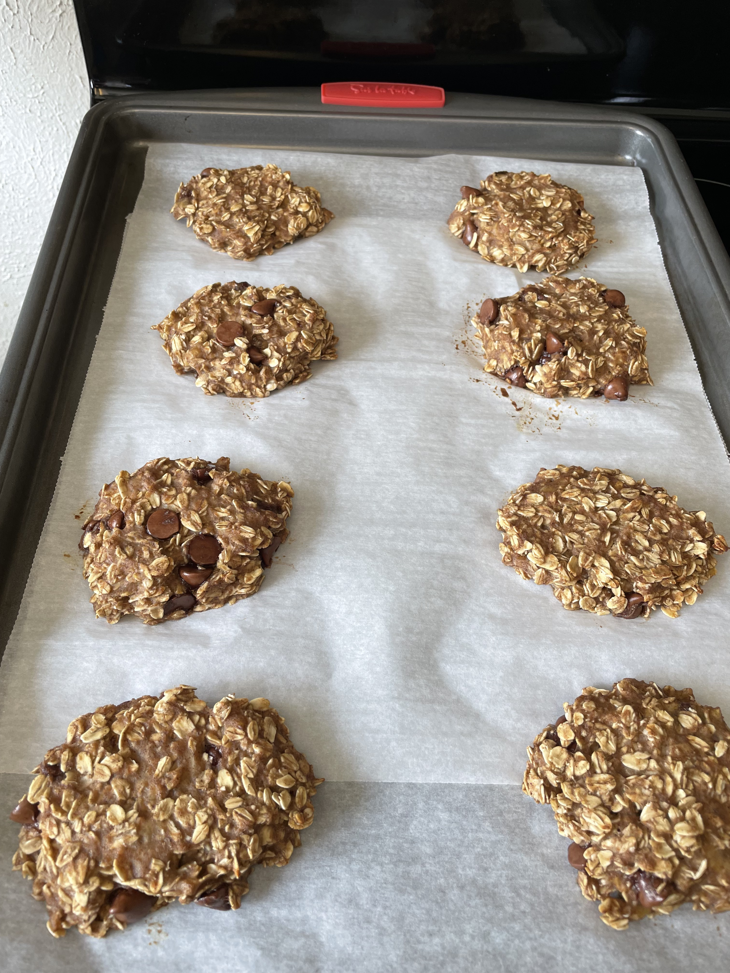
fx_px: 731
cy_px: 486
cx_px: 365
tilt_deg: -56.3
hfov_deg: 53.1
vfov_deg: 67.3
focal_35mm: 26
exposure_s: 1/121
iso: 50
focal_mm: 4.2
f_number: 1.6
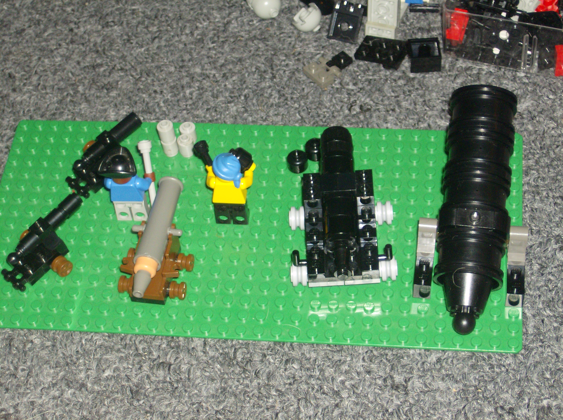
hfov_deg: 23.1
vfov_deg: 17.3
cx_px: 282
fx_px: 1379
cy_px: 210
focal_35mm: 85
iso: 200
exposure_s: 1/101
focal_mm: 14.1
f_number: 4.2
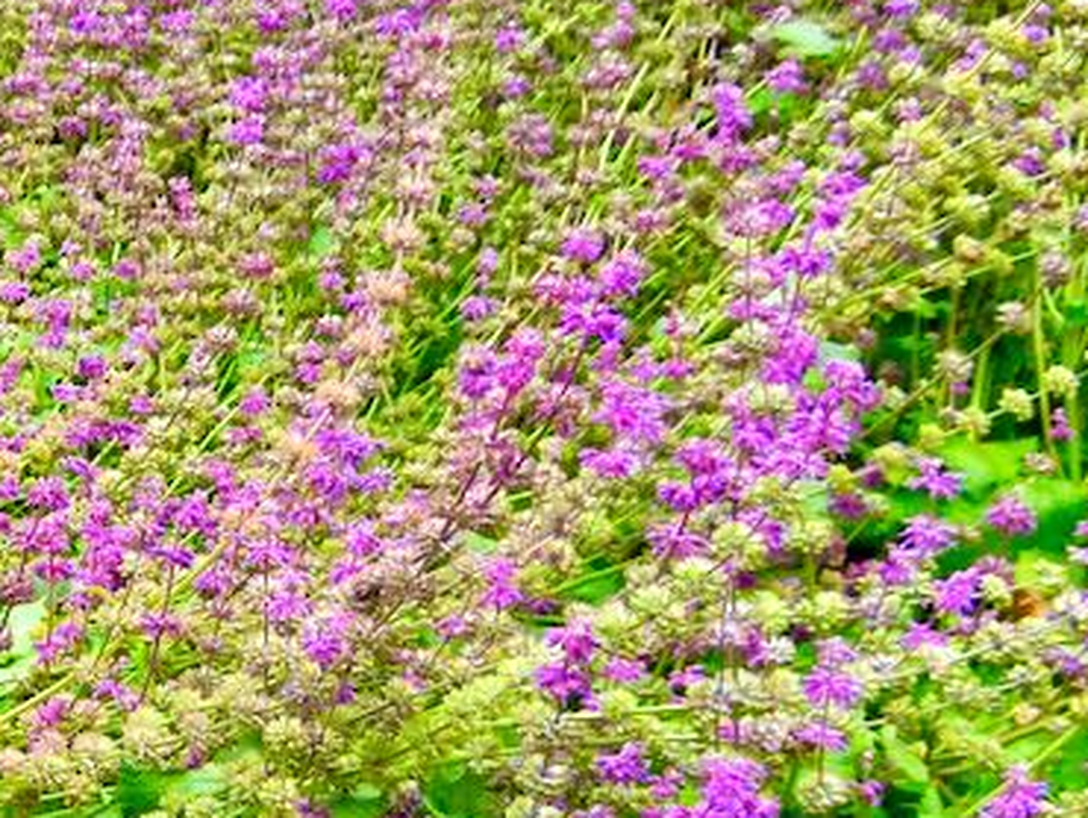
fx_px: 2610
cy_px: 665
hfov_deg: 22.4
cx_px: -68
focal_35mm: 83
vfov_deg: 17.6
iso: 160
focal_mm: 5.4
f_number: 3.5
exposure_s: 1/170
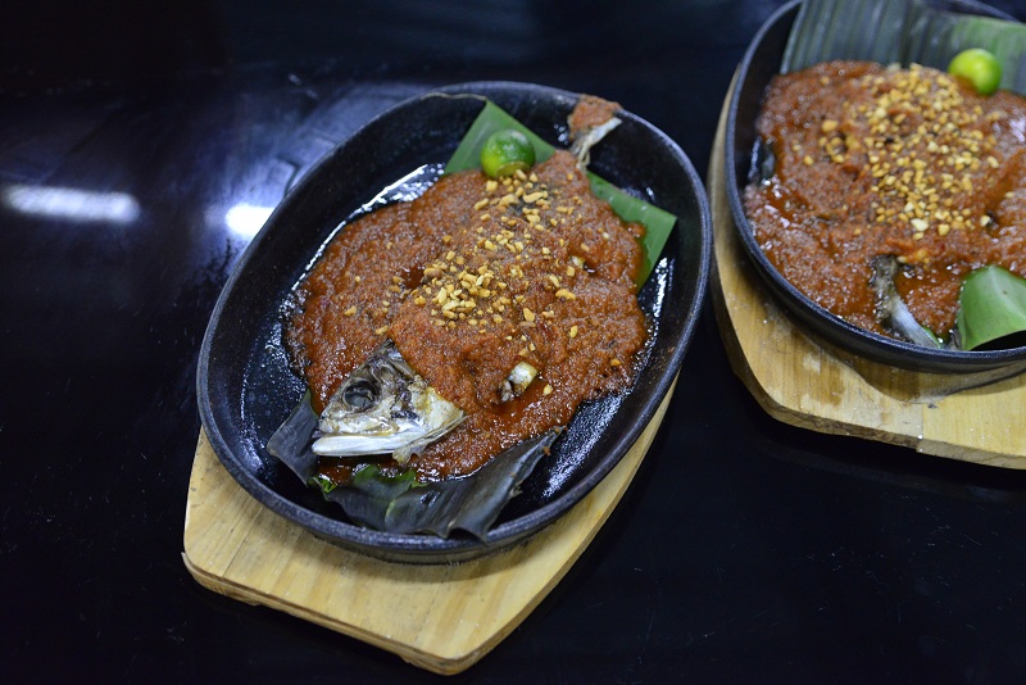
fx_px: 1368
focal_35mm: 48
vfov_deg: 28.1
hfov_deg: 41.1
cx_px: 513
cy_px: 342
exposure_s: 1/30
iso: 2500
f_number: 4.5
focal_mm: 48
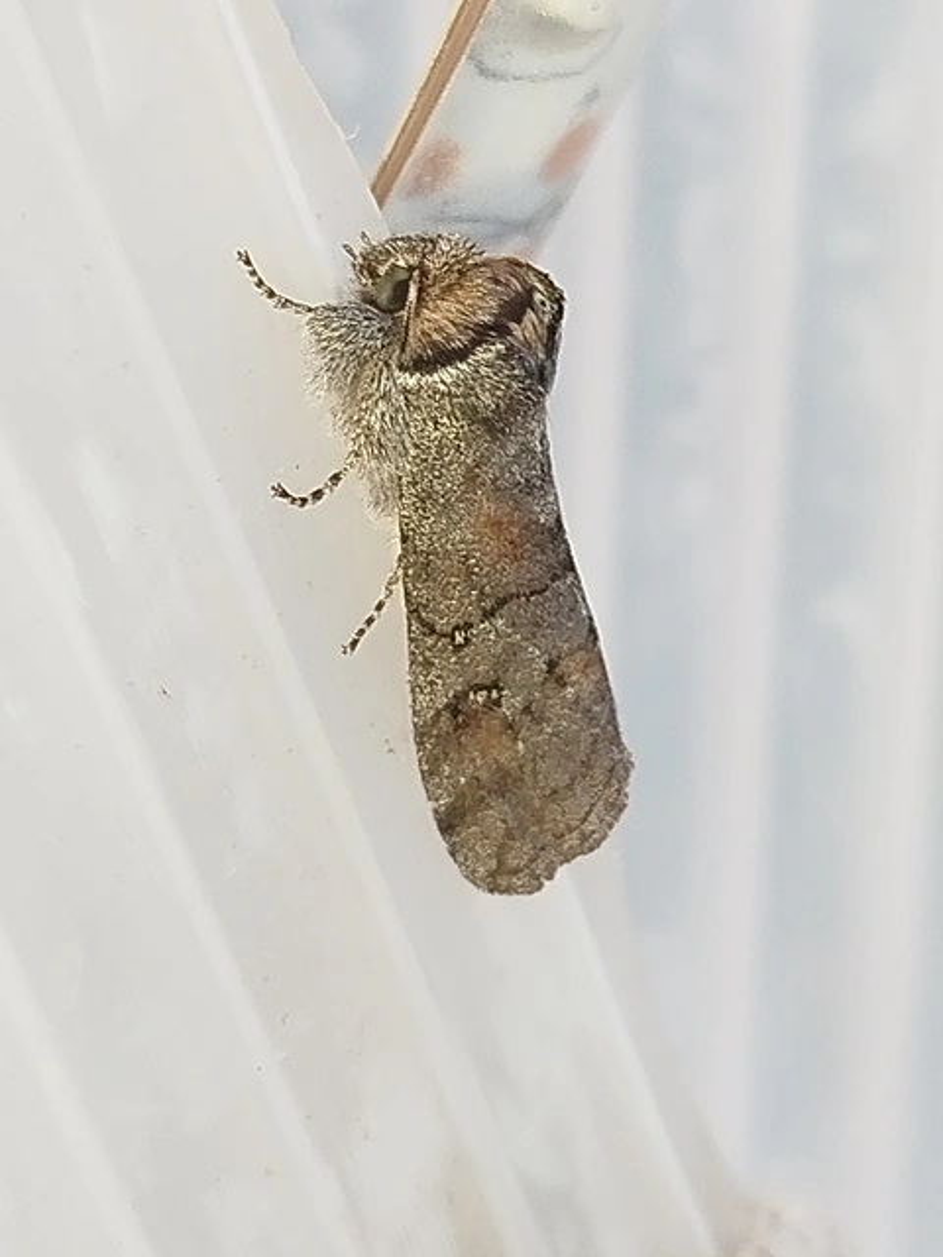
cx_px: 472
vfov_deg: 18.2
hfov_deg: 13.7
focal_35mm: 108
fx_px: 3923
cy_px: 628
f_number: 1.7
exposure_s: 1/50
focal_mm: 5.31
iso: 80
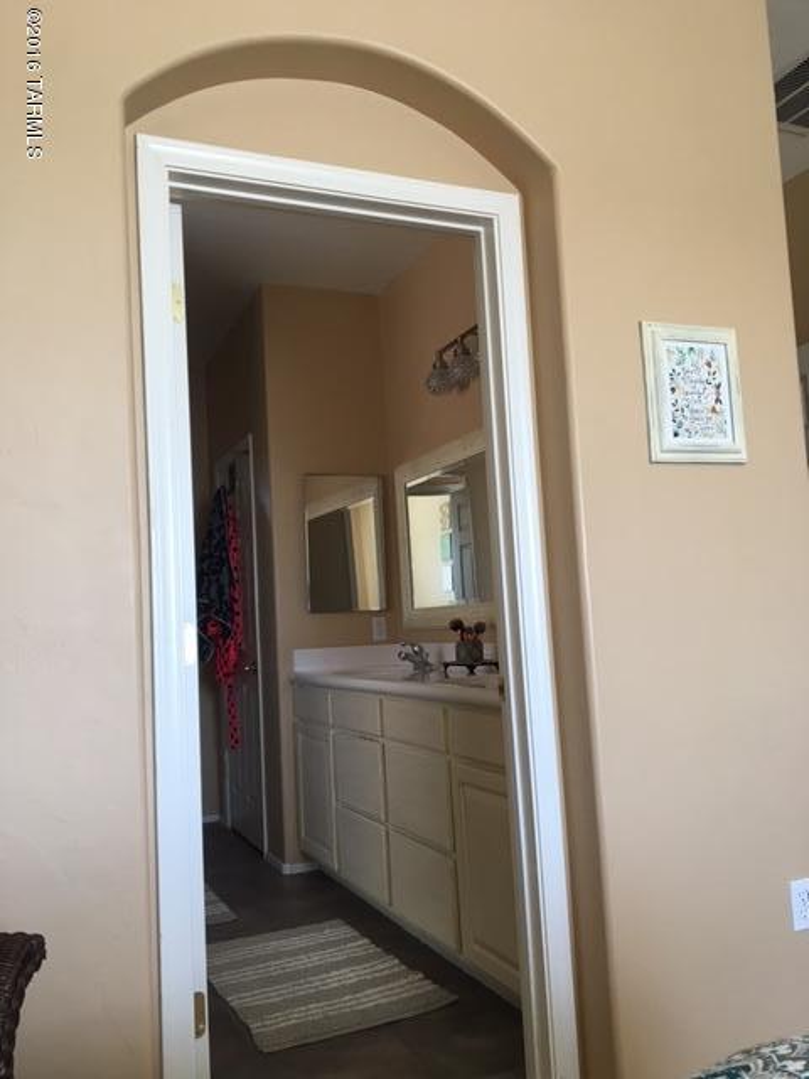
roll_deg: +3.3
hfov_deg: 48.2
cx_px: 404
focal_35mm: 29
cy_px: 540
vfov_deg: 61.7
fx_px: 904
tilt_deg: +5.5
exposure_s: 1/40
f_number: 2.2
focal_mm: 4.15
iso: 25
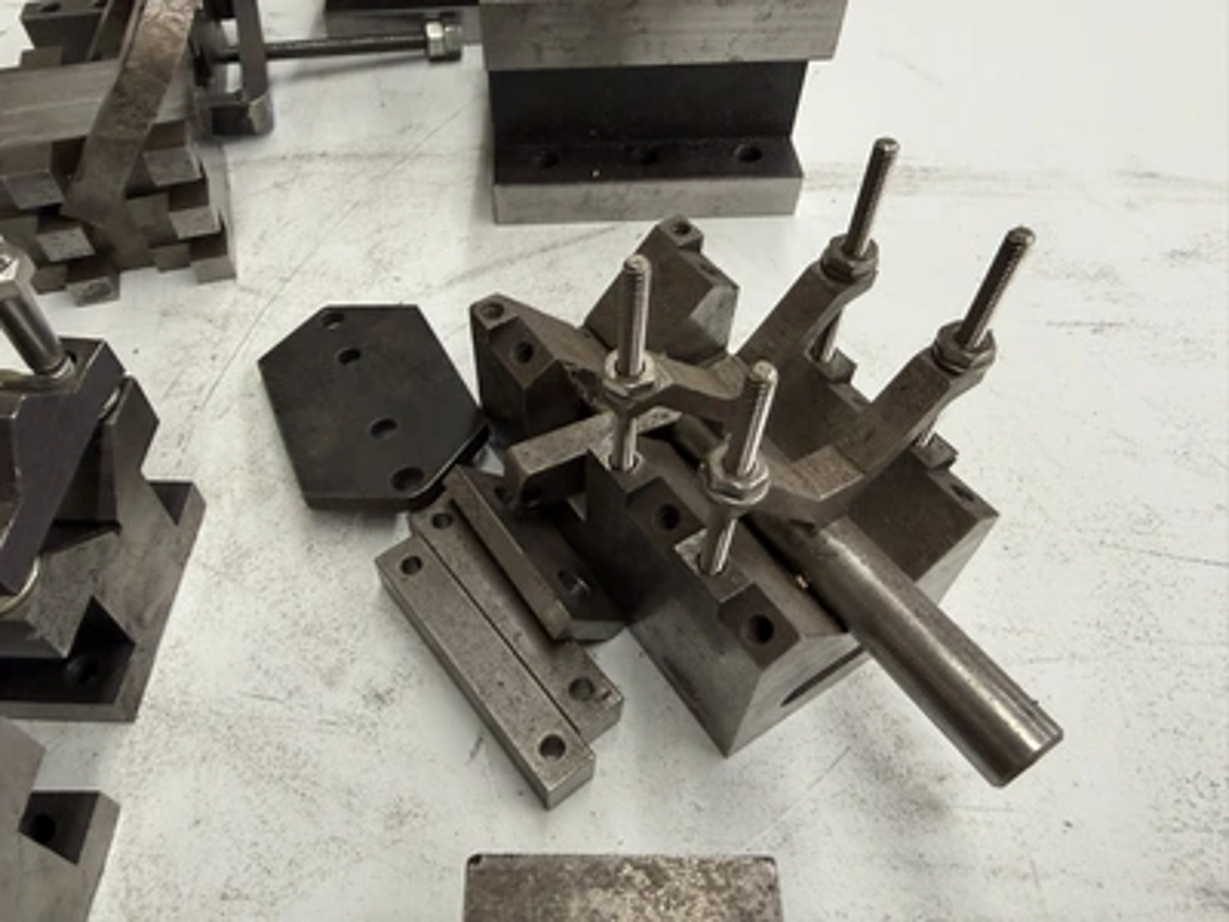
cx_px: 614
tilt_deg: -51.5
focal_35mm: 24
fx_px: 852
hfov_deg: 71.6
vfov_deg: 56.8
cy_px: 461
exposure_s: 1/60
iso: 160
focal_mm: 2.22
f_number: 2.2
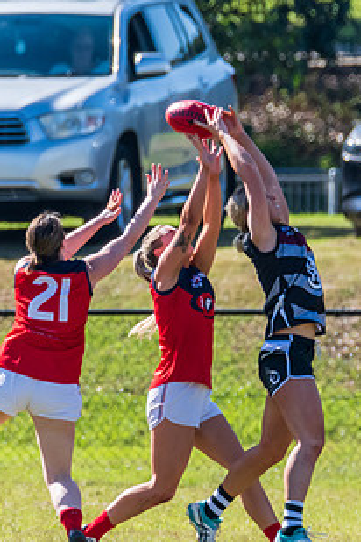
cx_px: 282
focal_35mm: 1439
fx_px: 21643
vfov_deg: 1.4
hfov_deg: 1.0
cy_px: 338
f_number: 6.3
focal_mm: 460
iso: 800
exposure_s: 1/2000
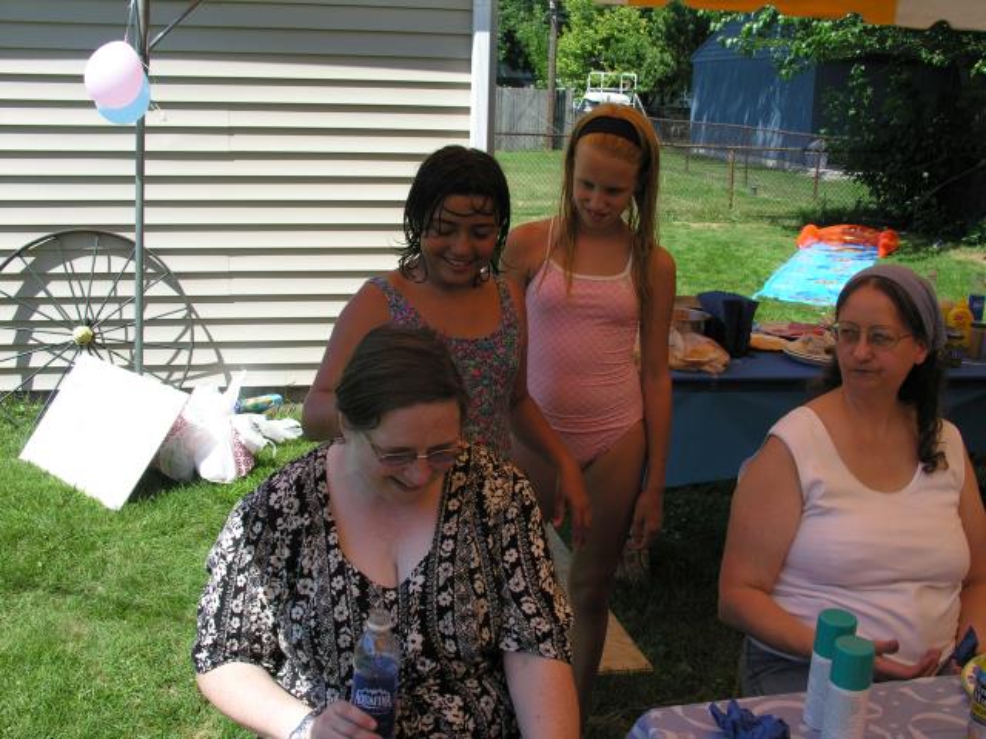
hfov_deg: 50.1
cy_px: 370
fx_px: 1054
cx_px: 493
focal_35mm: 37
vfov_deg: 38.7
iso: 50
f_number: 5.6
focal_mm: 9.5
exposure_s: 1/163
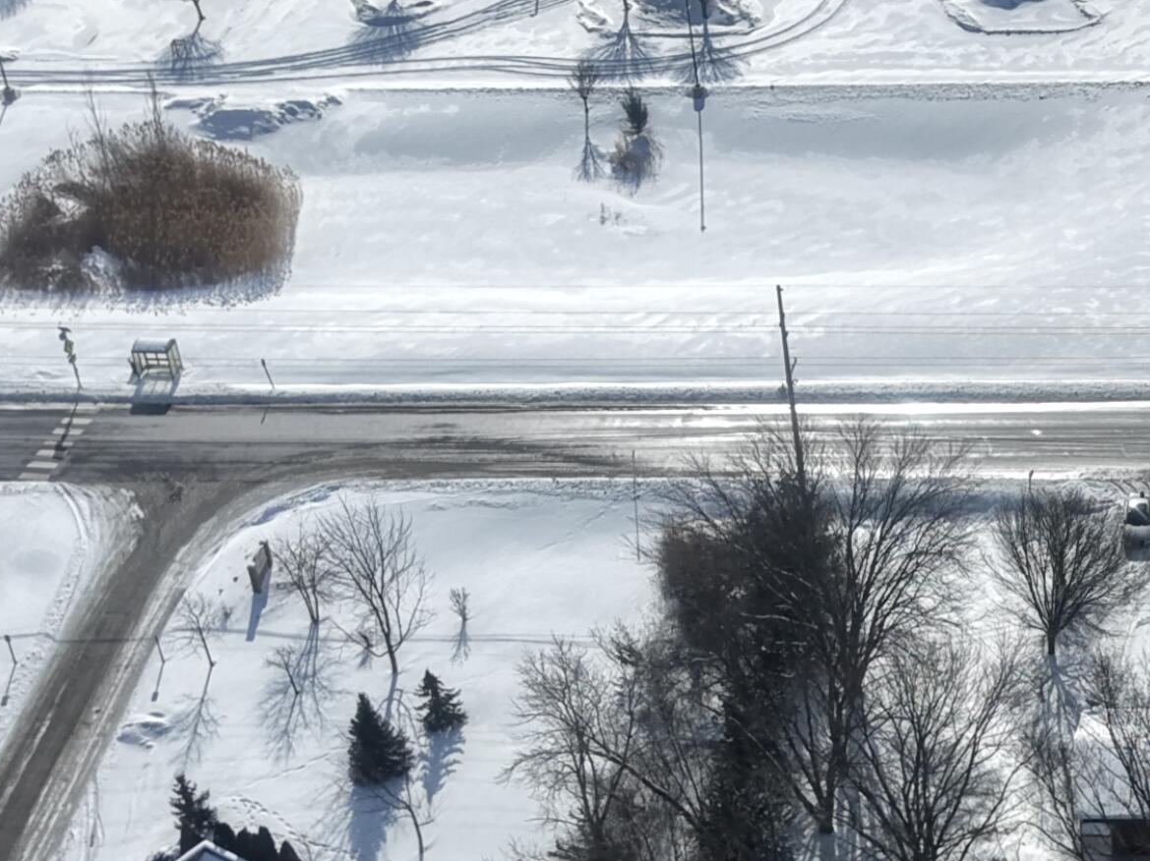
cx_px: 1200
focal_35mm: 59
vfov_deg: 23.0
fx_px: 1959
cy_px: 996
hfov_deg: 30.0
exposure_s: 1/8000
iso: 120
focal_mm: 8.67
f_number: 1.8
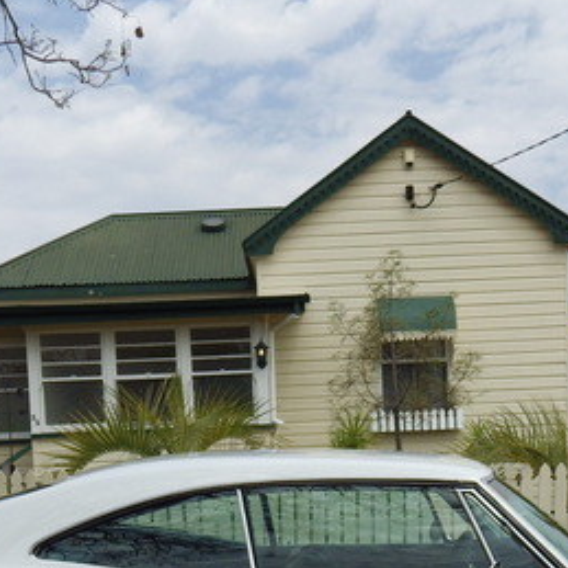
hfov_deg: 28.6
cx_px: 285
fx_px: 1114
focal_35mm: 60
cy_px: 597
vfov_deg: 26.7
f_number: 9.7
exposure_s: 1/160
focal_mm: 4
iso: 100
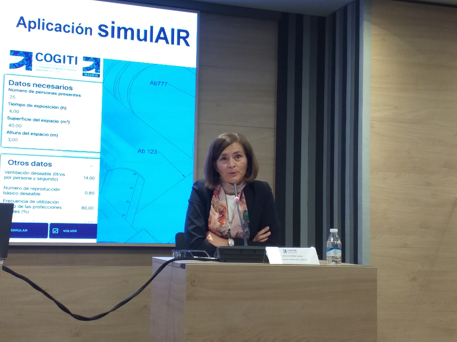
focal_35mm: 26
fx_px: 343
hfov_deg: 67.3
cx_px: 228
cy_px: 171
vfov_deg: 53.1
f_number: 1.9
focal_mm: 3.6
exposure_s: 1/33
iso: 125
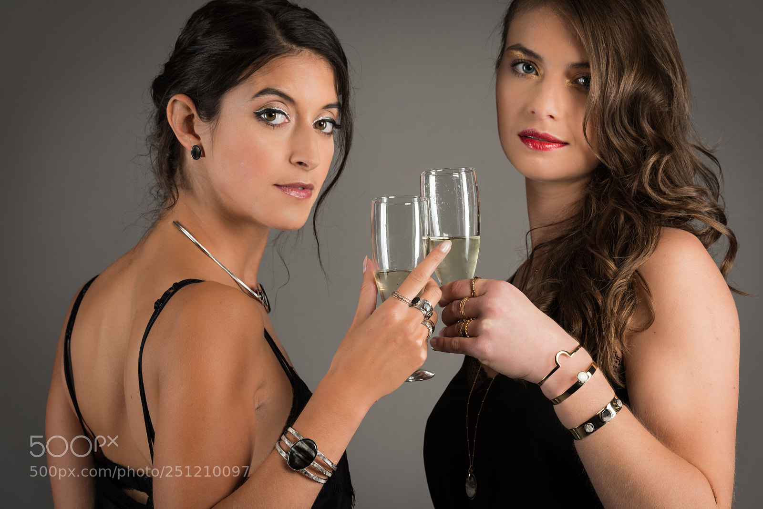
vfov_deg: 9.8
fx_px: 2968
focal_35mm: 140
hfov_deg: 14.6
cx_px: 382
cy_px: 254
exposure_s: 1/100
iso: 100
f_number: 8
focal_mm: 140
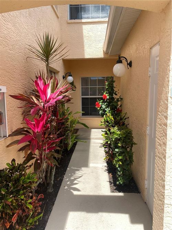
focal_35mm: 26
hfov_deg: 53.0
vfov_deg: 67.3
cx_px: 86
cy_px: 115
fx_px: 172
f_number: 1.8
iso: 32
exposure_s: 1/1543
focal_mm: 4.25
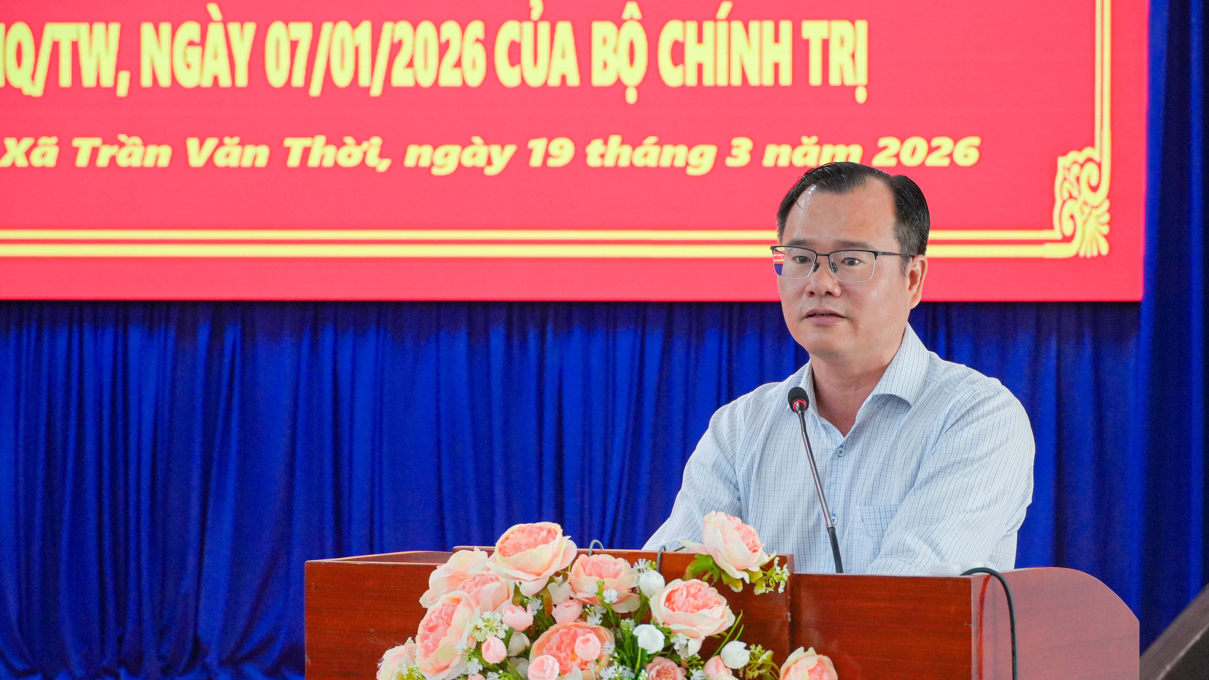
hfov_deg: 19.3
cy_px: 396
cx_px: 604
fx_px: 3558
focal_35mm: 111
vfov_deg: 10.9
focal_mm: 70
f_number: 5.6
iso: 1600
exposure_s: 1/160
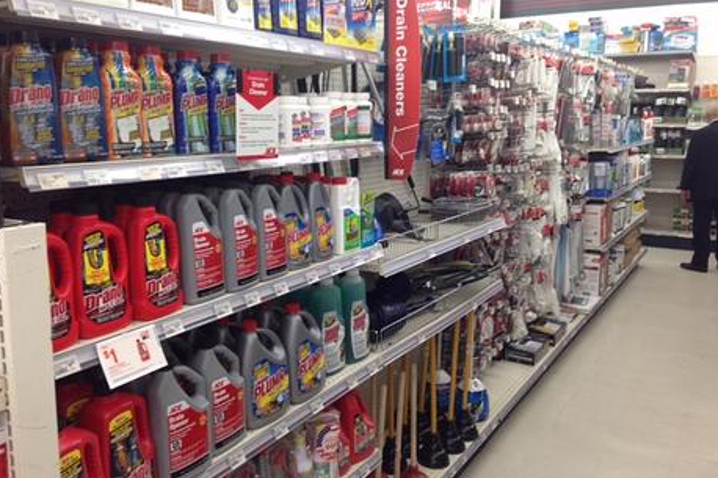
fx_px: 698
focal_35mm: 35
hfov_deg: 54.5
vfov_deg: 37.8
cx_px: 358
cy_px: 212
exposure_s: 1/20
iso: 50
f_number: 2.4
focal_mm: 4.12
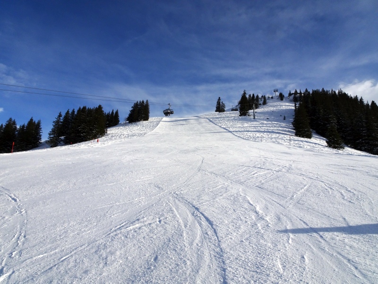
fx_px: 262
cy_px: 142
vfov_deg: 56.8
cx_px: 189
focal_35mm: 24
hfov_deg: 71.6
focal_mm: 4.1
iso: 80
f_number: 4.5
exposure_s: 1/2000
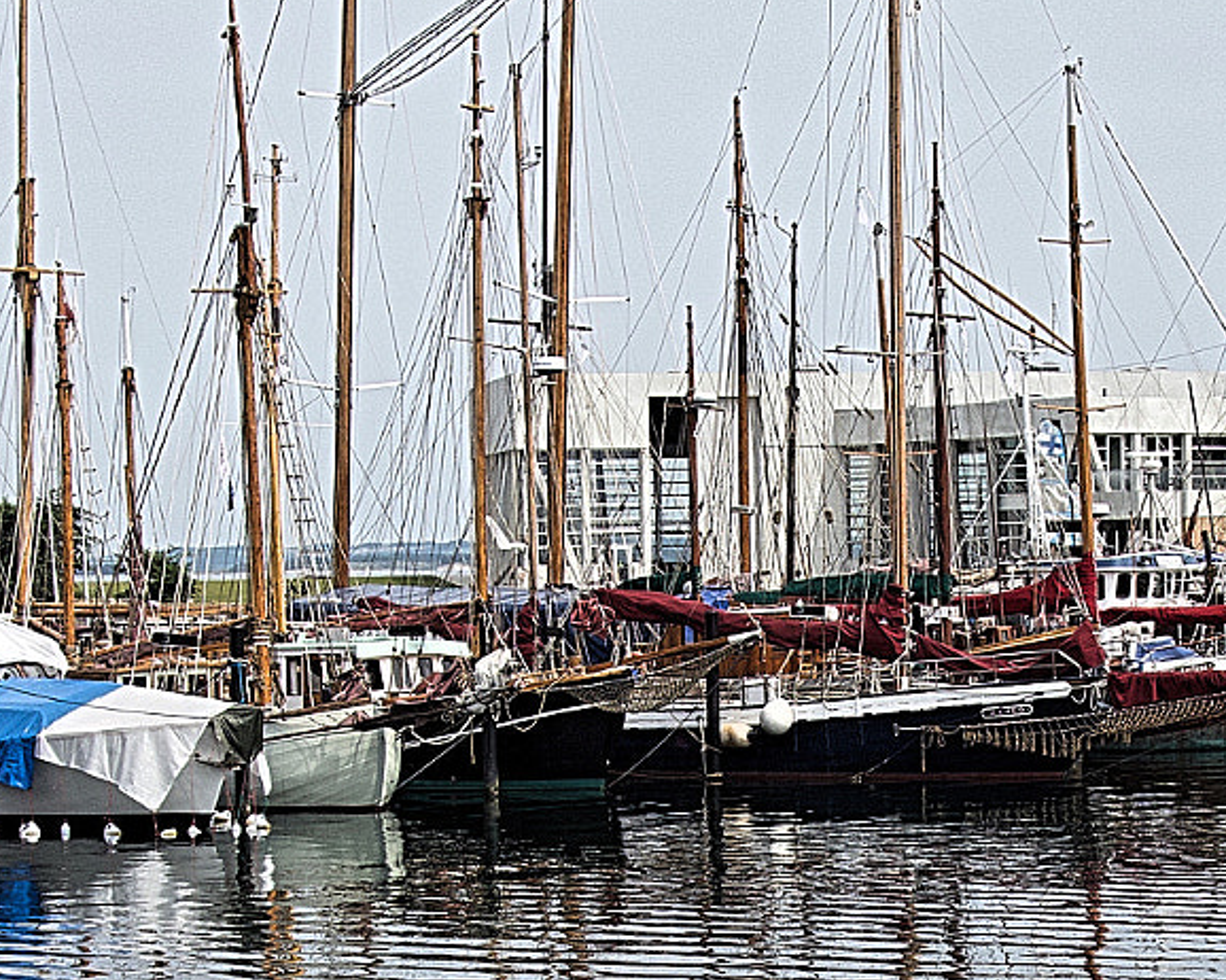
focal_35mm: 117
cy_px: 898
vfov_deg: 13.1
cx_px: 851
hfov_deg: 16.4
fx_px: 4244
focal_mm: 16.78
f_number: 5.6
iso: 125
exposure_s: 1/500
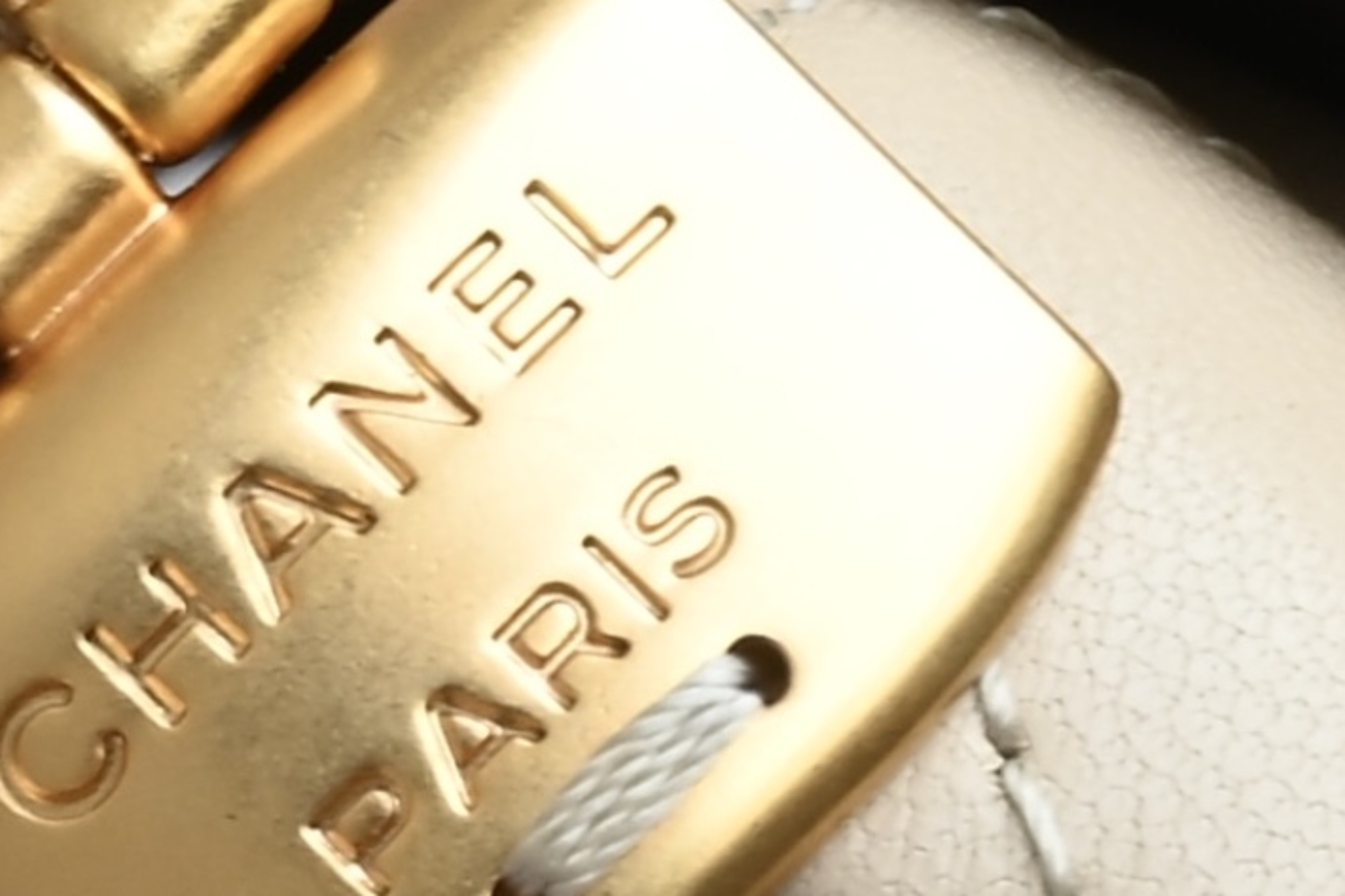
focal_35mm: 128
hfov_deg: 15.9
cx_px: 245
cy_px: 428
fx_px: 4781
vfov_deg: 10.7
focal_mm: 56
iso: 250
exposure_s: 1/15
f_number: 20
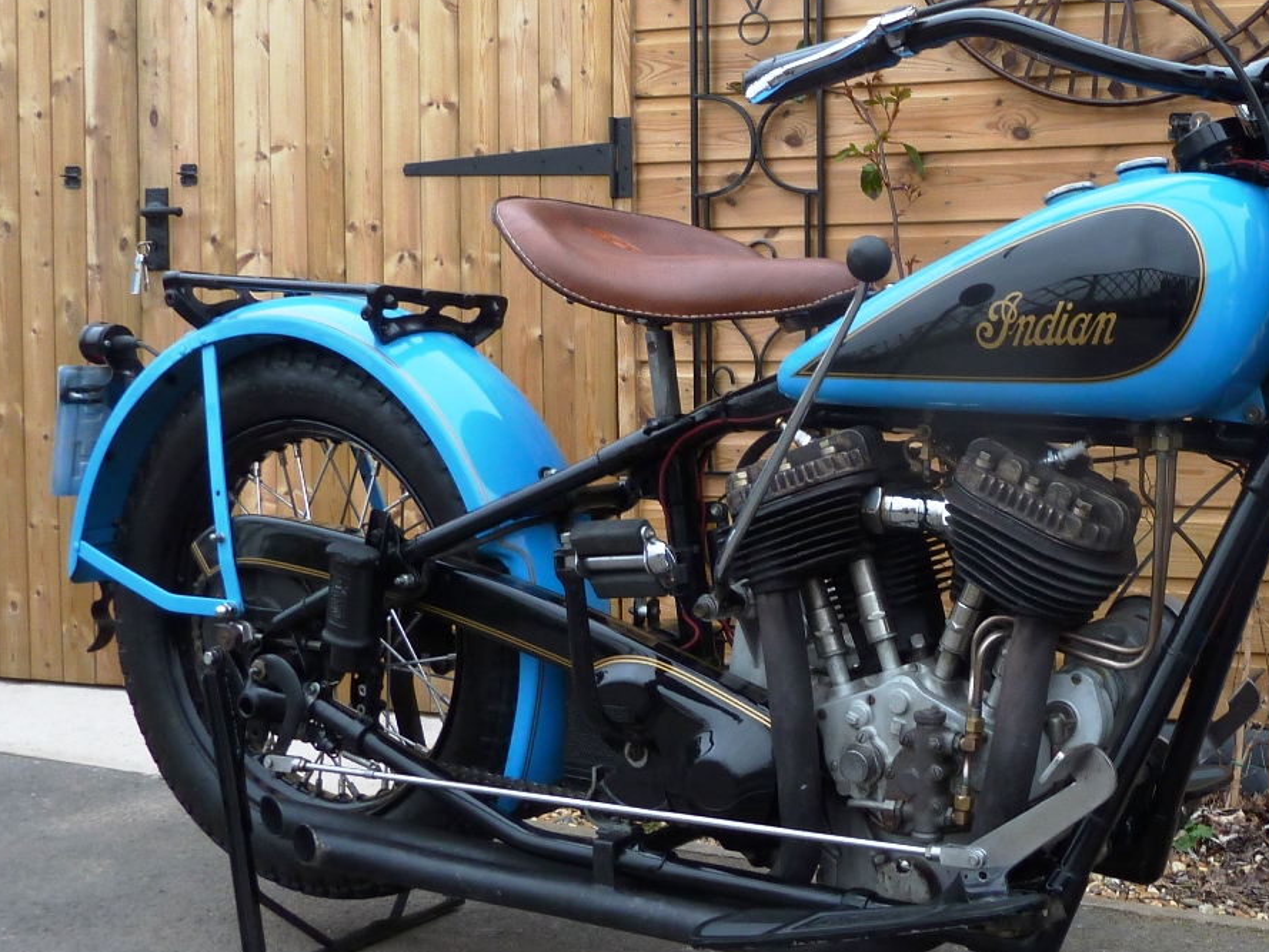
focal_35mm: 45
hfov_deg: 39.9
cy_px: 471
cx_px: 1059
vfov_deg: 32.2
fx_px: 1650
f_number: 3.3
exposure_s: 1/30
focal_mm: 4.1
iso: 100
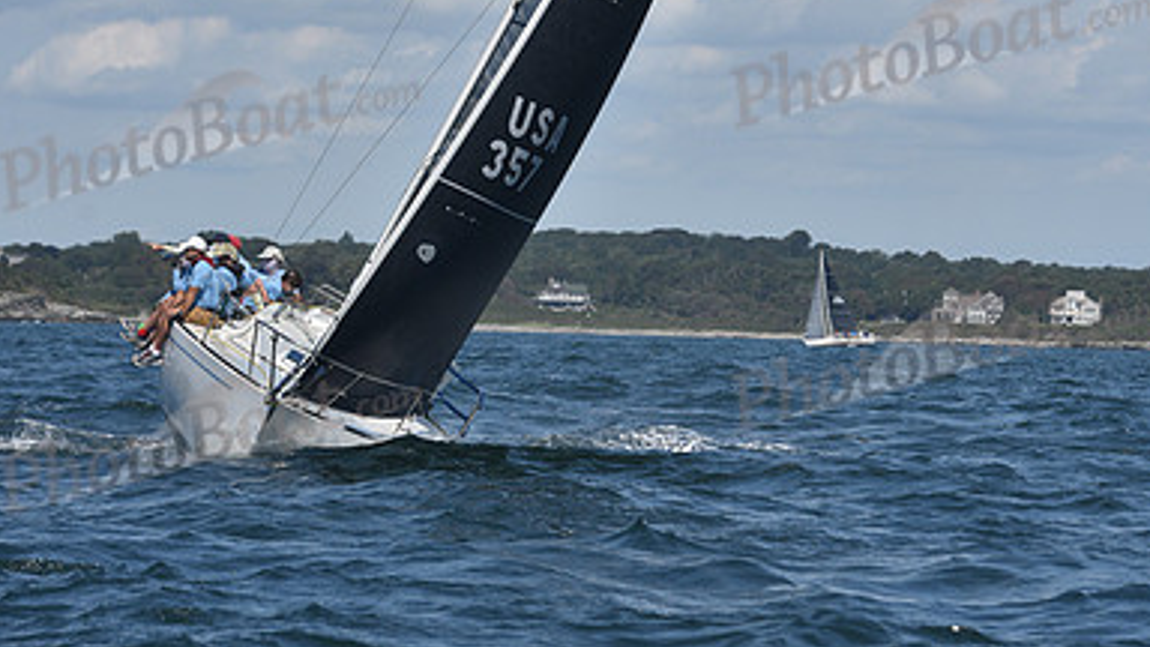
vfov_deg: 6.3
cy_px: -63
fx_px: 5885
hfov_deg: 11.2
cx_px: 576
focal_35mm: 193
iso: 250
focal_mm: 122
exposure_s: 1/1000
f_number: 7.1
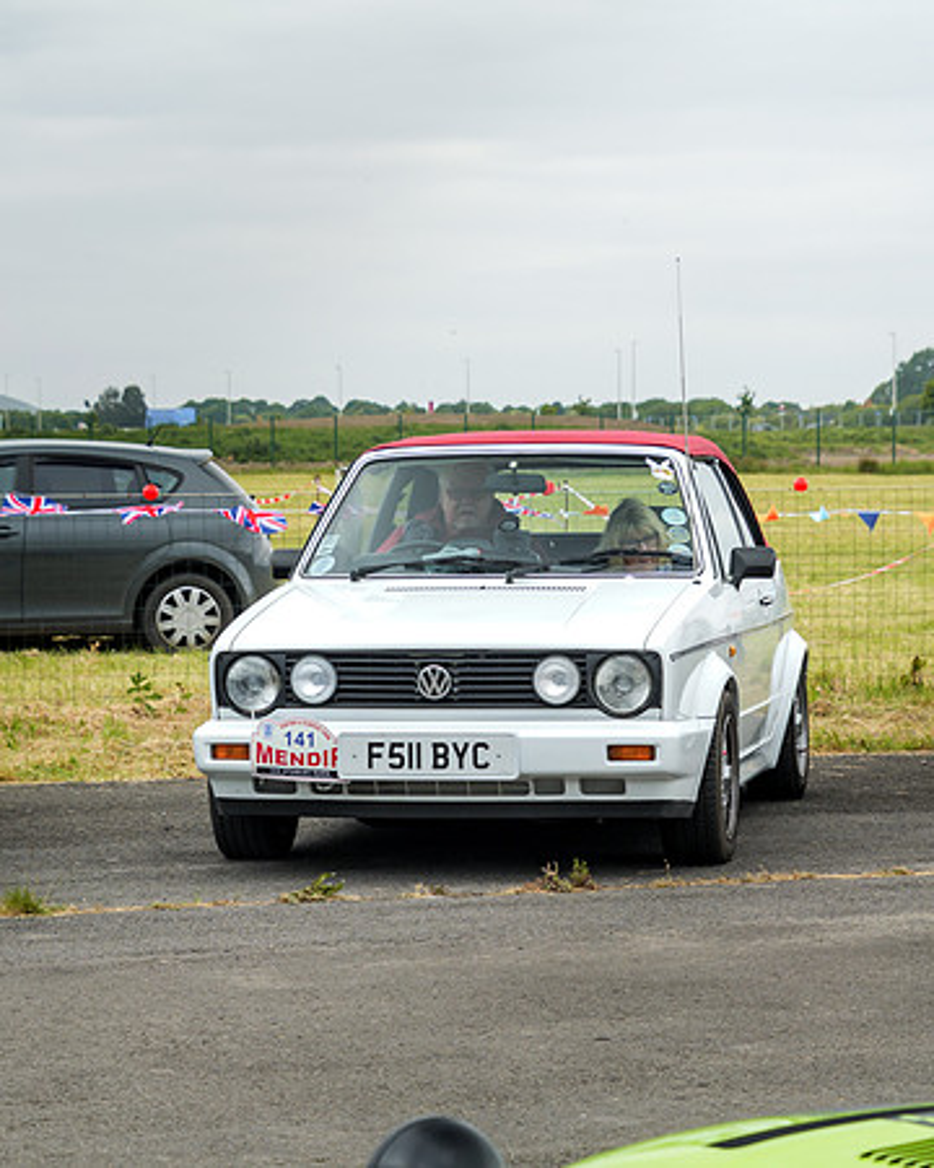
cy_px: 603
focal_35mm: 119
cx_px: 498
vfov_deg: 16.2
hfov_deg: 13.0
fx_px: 4096
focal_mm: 42
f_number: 4.5
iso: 100
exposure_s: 1/200
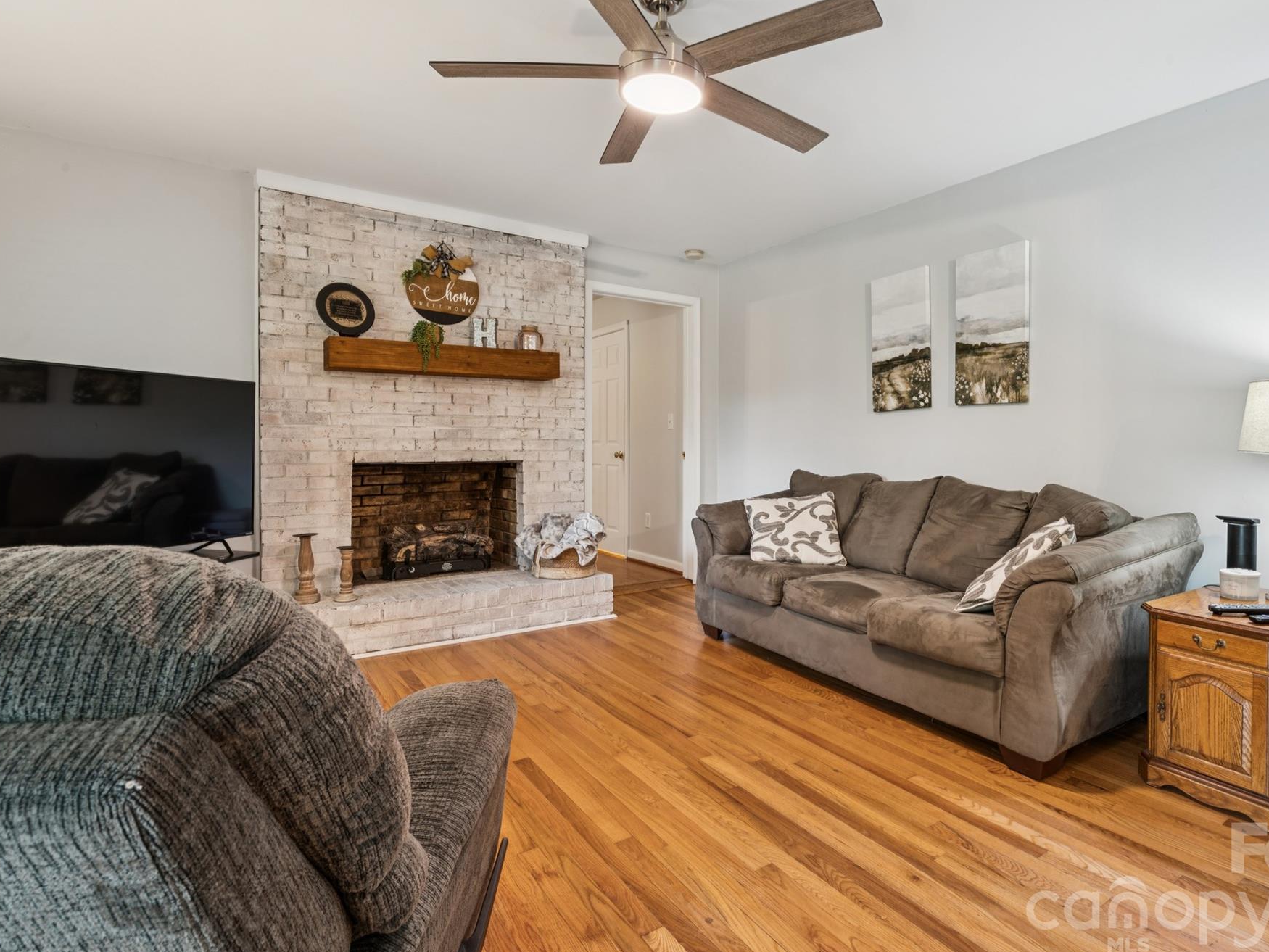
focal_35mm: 19
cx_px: 720
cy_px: 470
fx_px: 685
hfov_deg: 85.2
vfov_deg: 69.6
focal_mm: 16.6
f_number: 13
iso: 100
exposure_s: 5
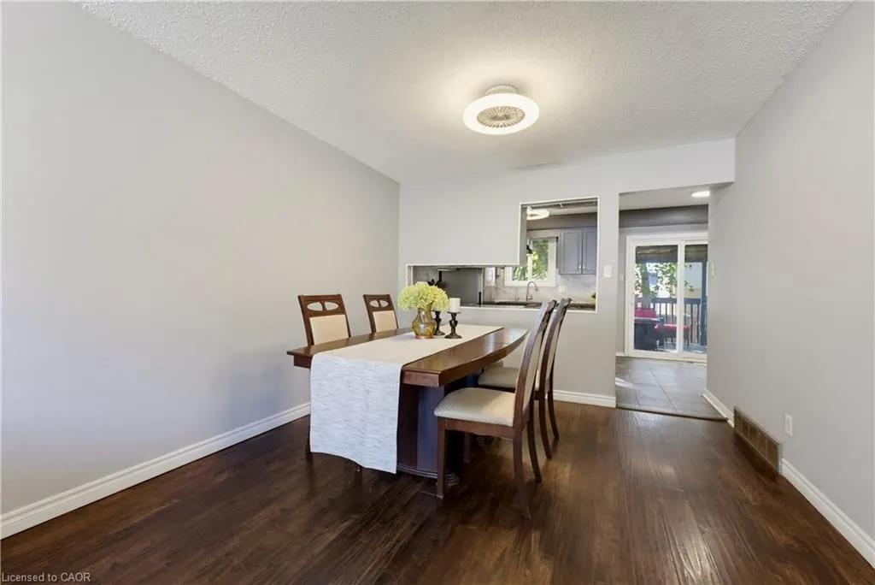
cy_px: 292
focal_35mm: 15
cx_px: 438
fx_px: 357
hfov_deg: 101.5
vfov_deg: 78.5
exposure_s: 1/3.33
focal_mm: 14.7
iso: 800
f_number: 9
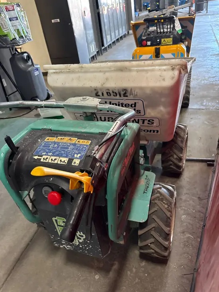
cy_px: 146
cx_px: 110
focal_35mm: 26
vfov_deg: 67.3
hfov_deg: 53.1
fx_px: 219
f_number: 1.6
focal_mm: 5.96
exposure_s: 1/60
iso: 400
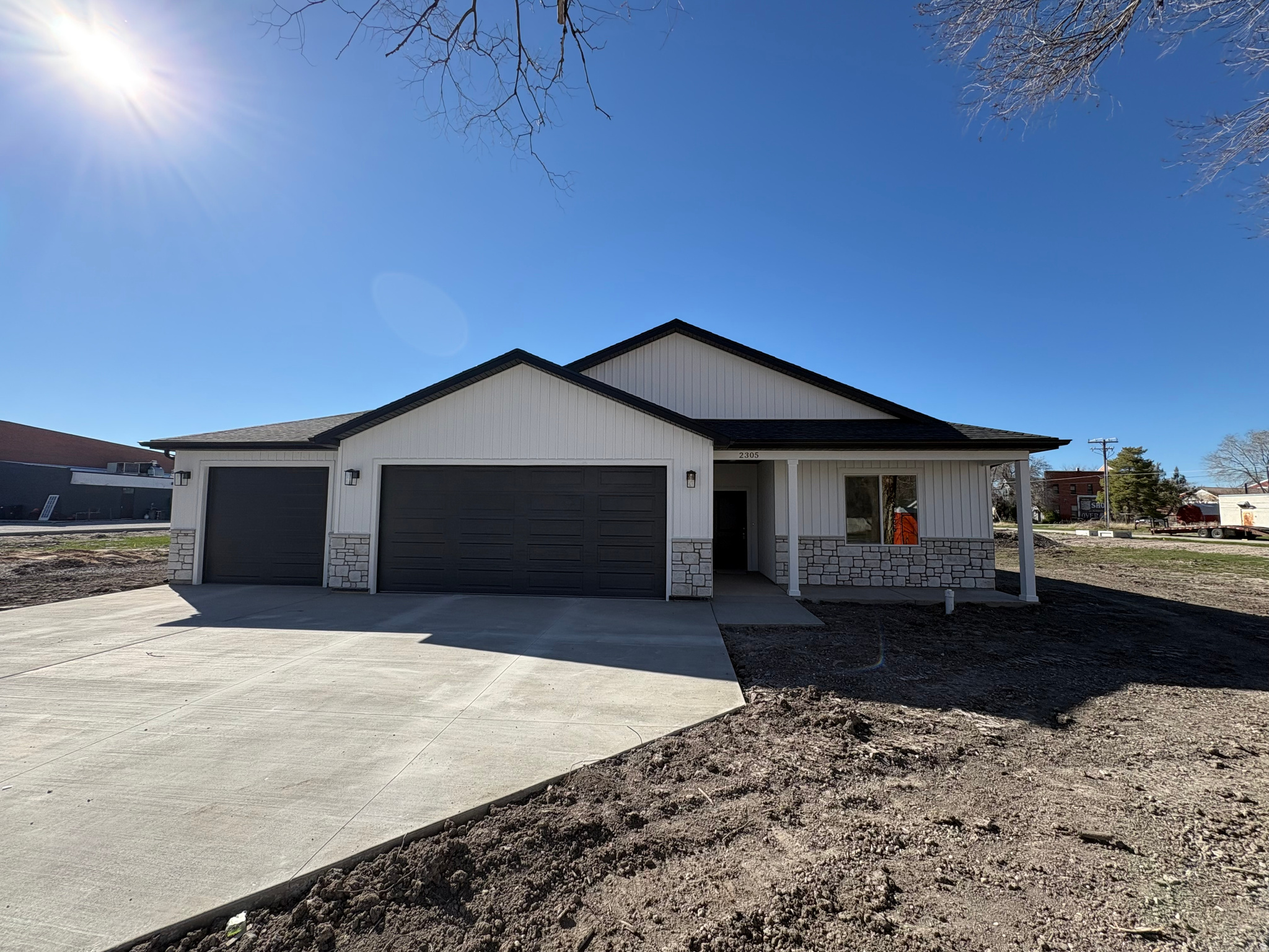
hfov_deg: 102.1
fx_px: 513
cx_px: 634
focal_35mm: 14
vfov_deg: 85.7
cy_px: 476
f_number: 2.2
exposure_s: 1/1198
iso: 50
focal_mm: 2.22
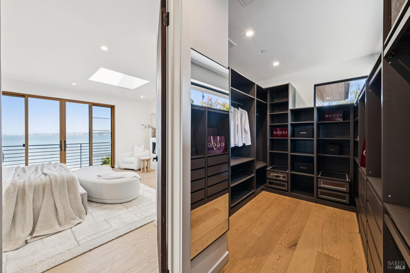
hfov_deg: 108.3
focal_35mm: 13
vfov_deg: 85.4
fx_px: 148
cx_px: 205
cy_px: 136
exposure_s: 1/30
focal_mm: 13
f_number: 8
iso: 640
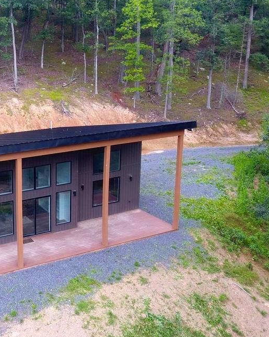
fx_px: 438
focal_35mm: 44
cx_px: 7
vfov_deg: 42.0
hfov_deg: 31.8
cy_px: 151
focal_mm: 3.61
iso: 100
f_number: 2.8
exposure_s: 1/108
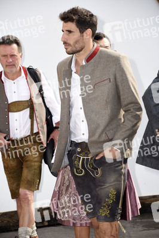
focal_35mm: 158
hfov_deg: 8.7
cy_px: 119
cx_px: 80
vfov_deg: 13.1
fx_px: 1045
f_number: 5.6
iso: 100
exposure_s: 1/160
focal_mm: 105
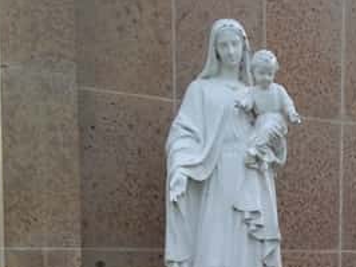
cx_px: 333
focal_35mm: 72
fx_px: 740
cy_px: 289
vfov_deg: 19.6
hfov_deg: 26.0
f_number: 2.4
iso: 50
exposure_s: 1/192
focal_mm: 4.12
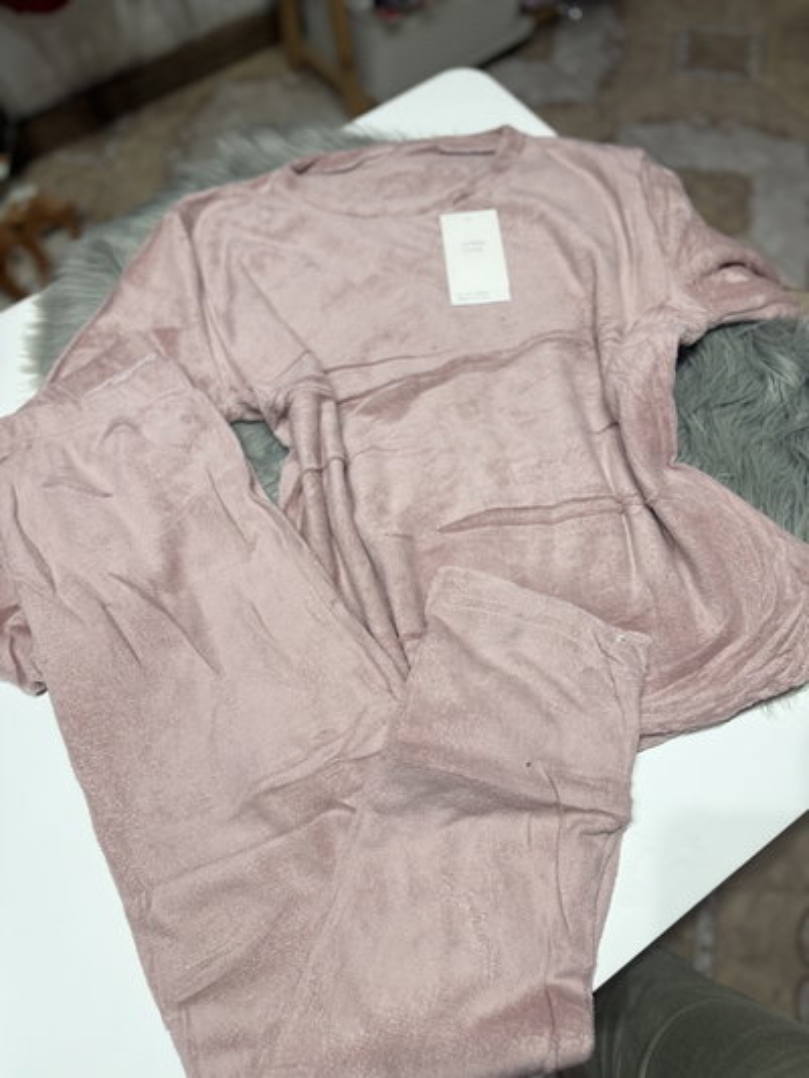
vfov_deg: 71.6
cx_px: 404
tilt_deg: -66.6
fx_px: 748
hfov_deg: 56.8
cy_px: 539
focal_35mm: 24
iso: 160
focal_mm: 6.76
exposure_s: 1/100
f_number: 1.78
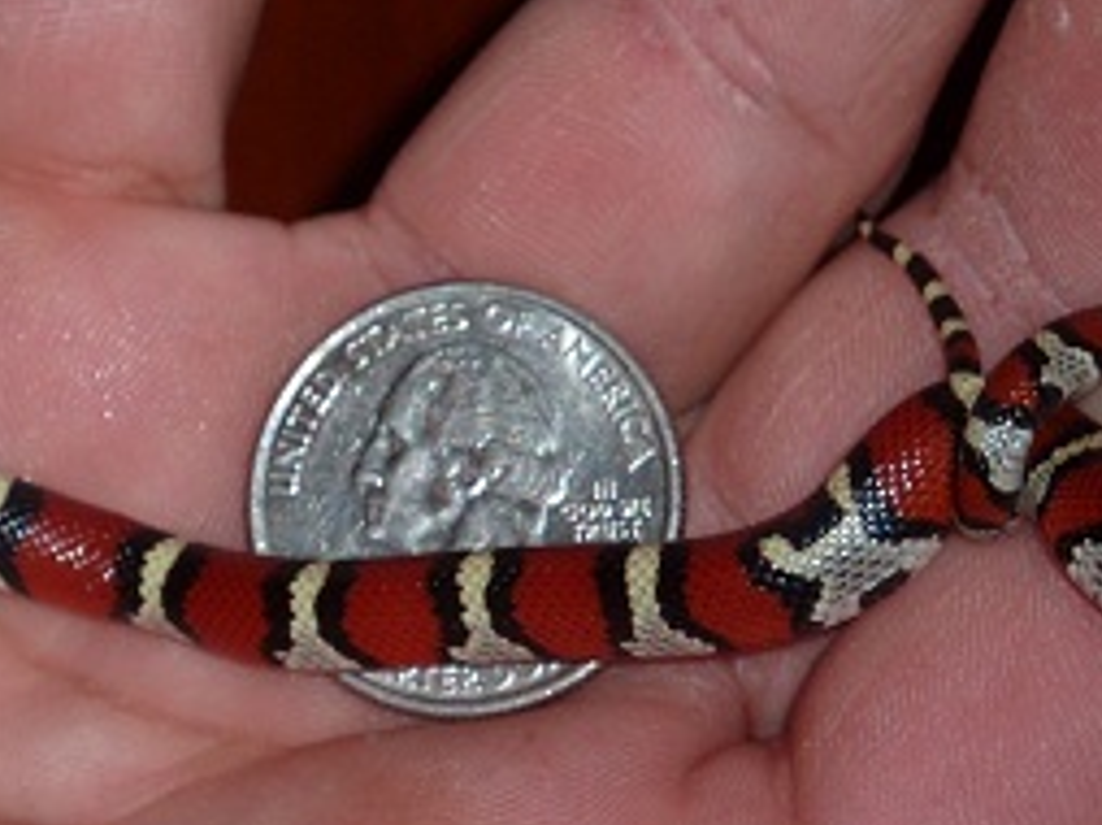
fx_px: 12499
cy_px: 462
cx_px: 113
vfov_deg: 3.8
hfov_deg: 5.0
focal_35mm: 393
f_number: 4.5
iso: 100
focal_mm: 29.9
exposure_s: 1/100
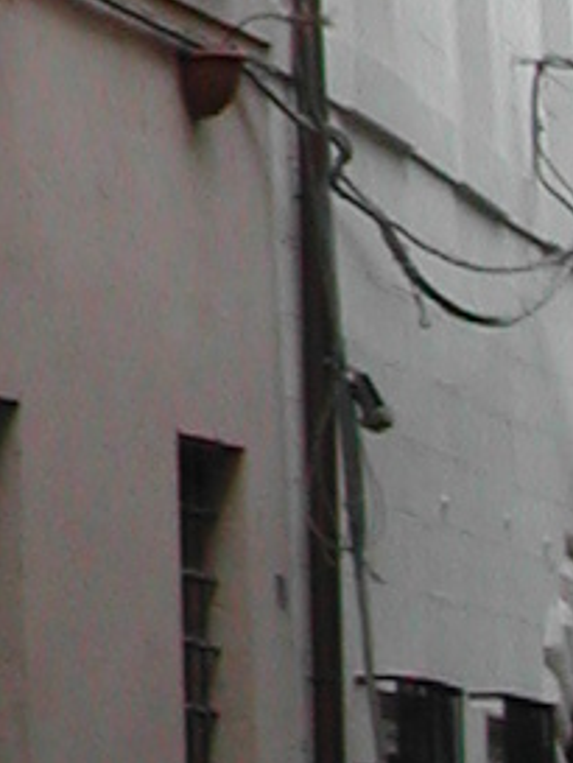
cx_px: -472
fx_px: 6285
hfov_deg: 5.1
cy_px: -606
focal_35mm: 285
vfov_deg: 6.8
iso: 100
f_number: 2.8
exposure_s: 1/267
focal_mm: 8
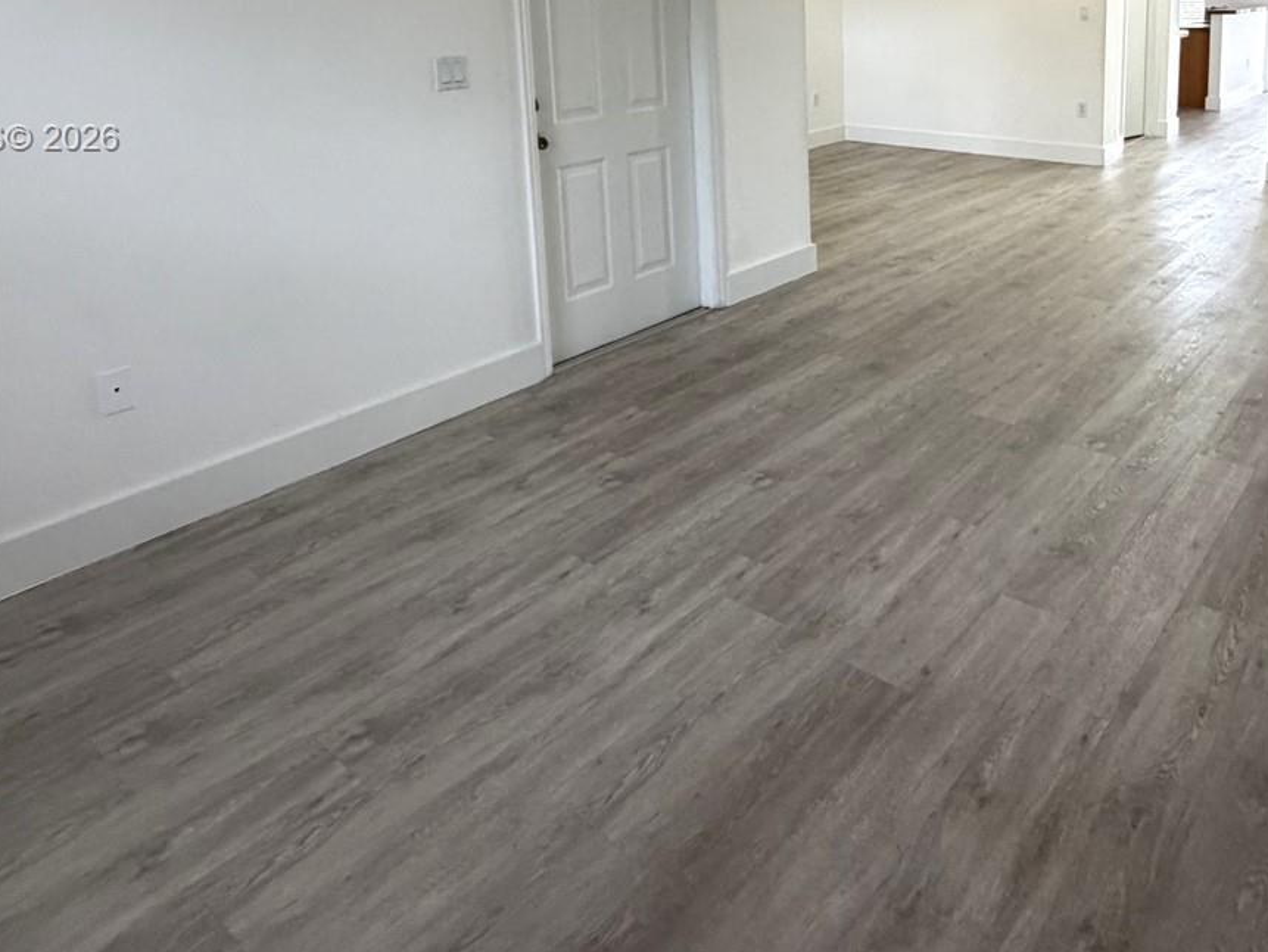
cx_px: 838
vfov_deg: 48.8
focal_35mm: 26
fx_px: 953
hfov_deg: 65.6
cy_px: 141
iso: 320
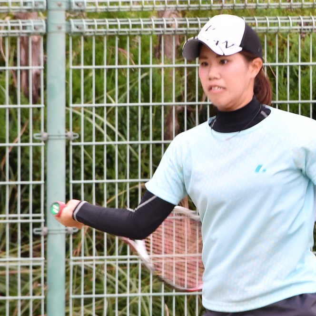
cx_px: 177
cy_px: 158
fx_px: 7932
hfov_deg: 2.3
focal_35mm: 768
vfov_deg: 2.3
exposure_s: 1/400
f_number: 10
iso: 1000
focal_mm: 300
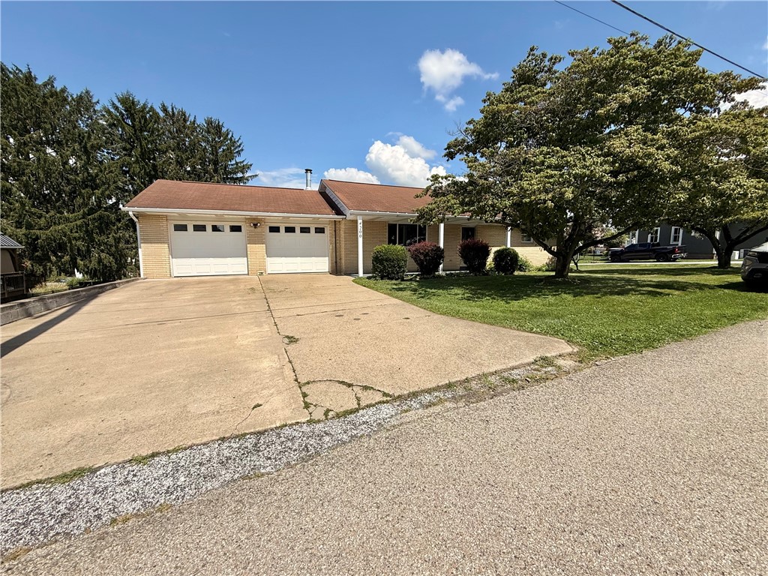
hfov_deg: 102.1
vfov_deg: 85.7
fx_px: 311
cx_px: 384
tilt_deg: -6.3
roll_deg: +0.2
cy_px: 288
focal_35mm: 14
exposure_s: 1/2976
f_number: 2.2
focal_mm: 2.22
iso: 50
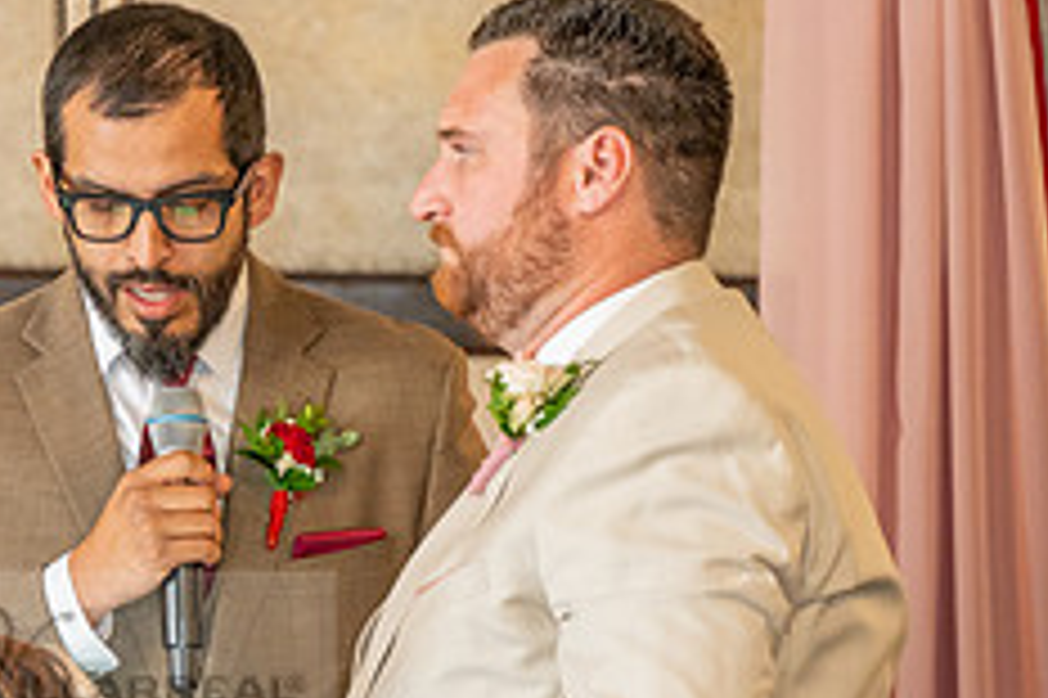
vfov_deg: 4.2
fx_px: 9425
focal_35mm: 324
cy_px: 678
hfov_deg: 6.3
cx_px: -45
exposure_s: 1/125
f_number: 2.8
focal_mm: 130
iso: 1600
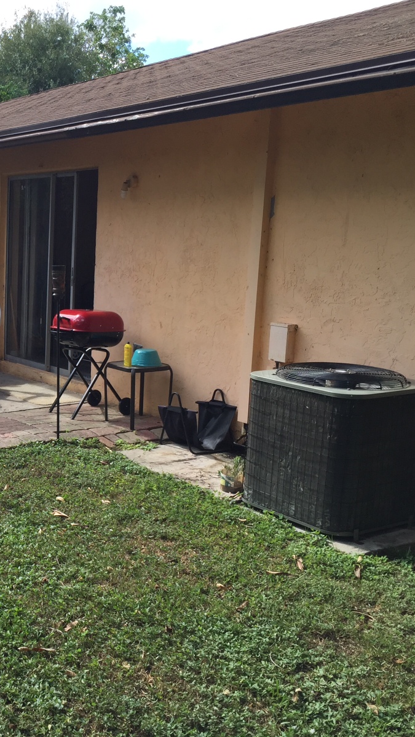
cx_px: -34
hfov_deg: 25.8
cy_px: 375
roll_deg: -2.7
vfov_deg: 47.3
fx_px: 841
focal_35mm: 43
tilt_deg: -9.9
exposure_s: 1/706
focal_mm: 4.15
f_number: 2.2
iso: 32
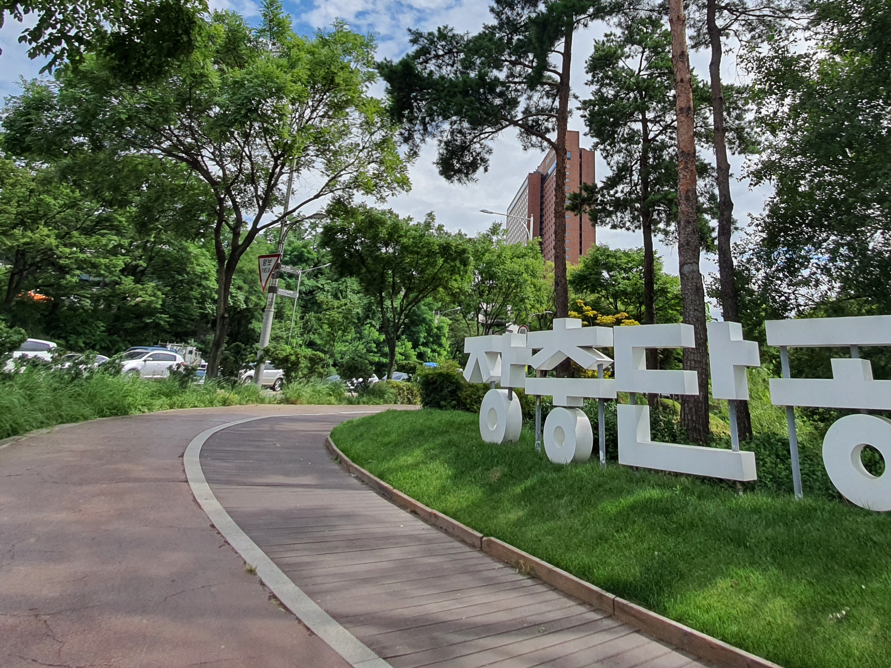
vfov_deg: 51.7
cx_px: 513
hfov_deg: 71.2
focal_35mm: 24
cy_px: 98
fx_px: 618
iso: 50
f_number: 2.2
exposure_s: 1/1196
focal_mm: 1.8
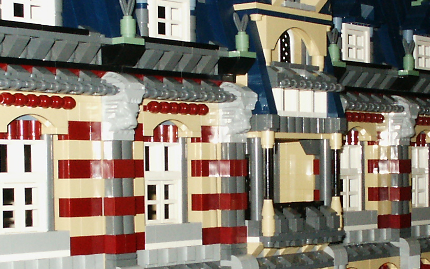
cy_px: 212
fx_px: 1207
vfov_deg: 12.6
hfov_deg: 20.2
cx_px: 261
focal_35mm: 103
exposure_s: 1/45
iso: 200
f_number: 6.7
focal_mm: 7.2
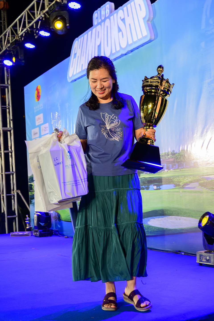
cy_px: 160
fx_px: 464
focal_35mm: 52
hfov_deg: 26.0
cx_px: 107
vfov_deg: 38.2
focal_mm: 52
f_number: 6.3
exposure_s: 1/125
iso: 2000
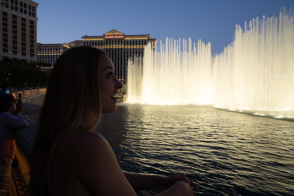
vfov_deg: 43.6
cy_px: 98
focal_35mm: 30
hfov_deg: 61.9
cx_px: 147
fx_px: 245
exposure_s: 1/60
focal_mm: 30
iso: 2500
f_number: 9
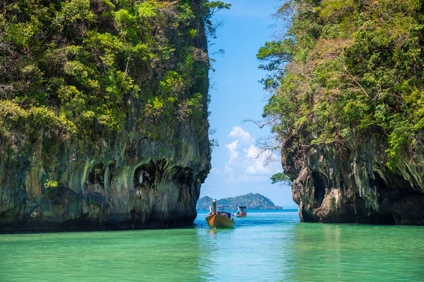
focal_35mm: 70
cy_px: 141
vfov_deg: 19.4
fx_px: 824
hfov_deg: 28.9
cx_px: 212
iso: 80
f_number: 5
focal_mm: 70
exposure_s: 1/1600
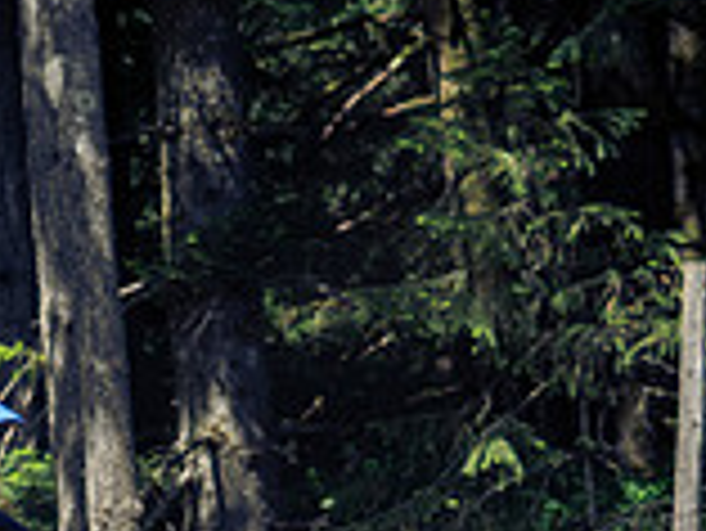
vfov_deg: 5.0
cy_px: 907
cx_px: 36
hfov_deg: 6.7
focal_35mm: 295
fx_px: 6021
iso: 200
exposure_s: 1/2000
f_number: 2.8
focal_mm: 40
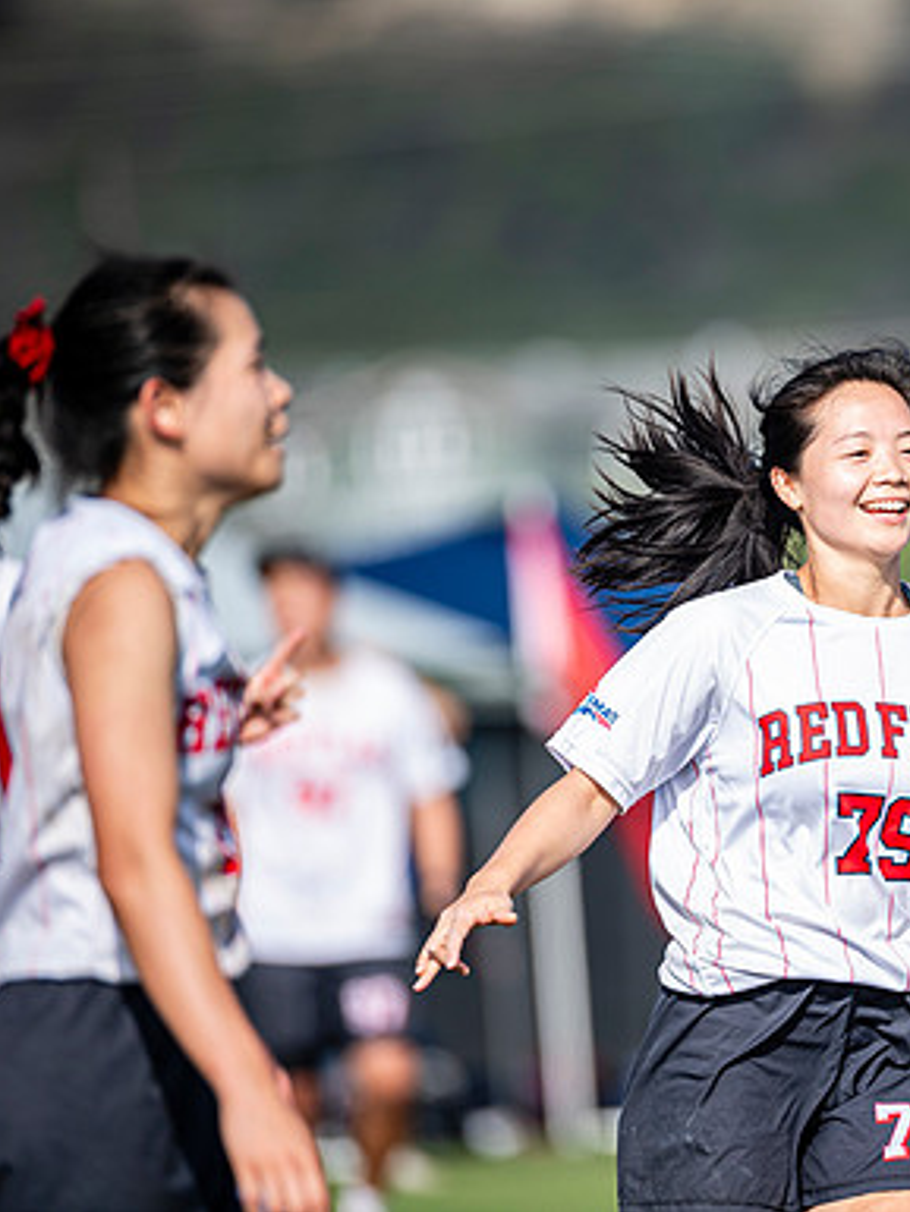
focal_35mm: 435
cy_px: 606
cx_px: 850
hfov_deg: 3.4
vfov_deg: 4.6
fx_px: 15239
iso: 100
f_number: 3.2
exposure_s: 1/1250
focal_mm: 300
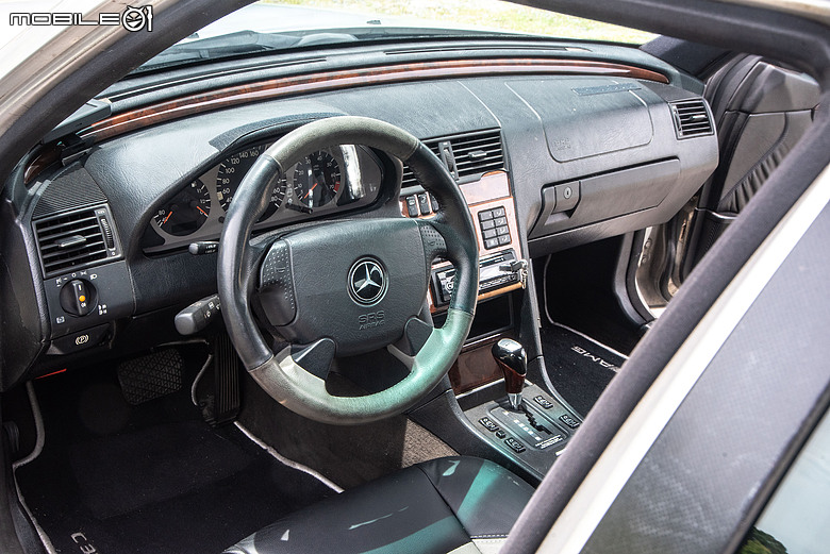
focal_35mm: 42
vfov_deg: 31.9
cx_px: 415
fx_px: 969
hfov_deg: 46.4
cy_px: 277
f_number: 5.6
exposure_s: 1/100
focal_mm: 42
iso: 800
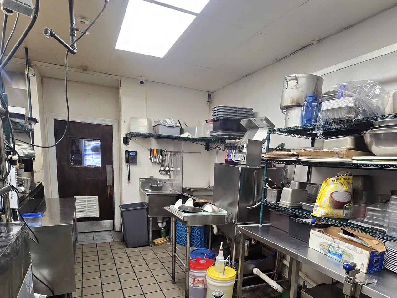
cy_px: 207
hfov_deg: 78.6
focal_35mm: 21
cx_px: 224
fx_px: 241
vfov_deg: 61.3
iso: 200
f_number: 2.2
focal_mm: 2.2
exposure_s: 1/60
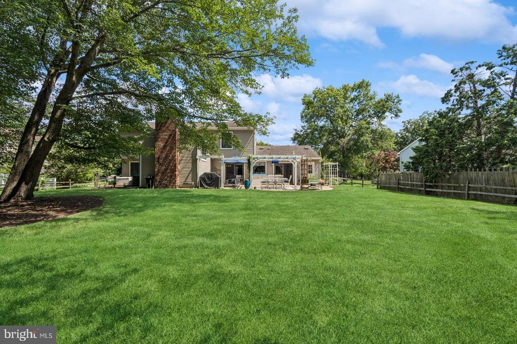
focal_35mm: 16
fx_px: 230
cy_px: 172
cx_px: 258
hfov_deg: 96.8
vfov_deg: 73.7
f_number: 11
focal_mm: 16
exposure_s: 1/100
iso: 100
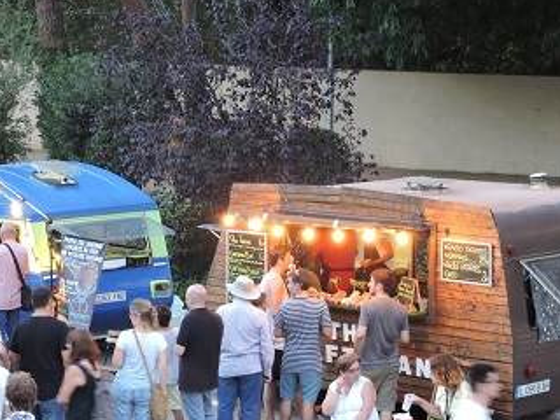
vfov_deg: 11.1
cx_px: 208
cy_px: 165
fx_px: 2152
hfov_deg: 14.8
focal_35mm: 133
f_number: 4.5
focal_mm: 15.2
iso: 500
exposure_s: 1/15
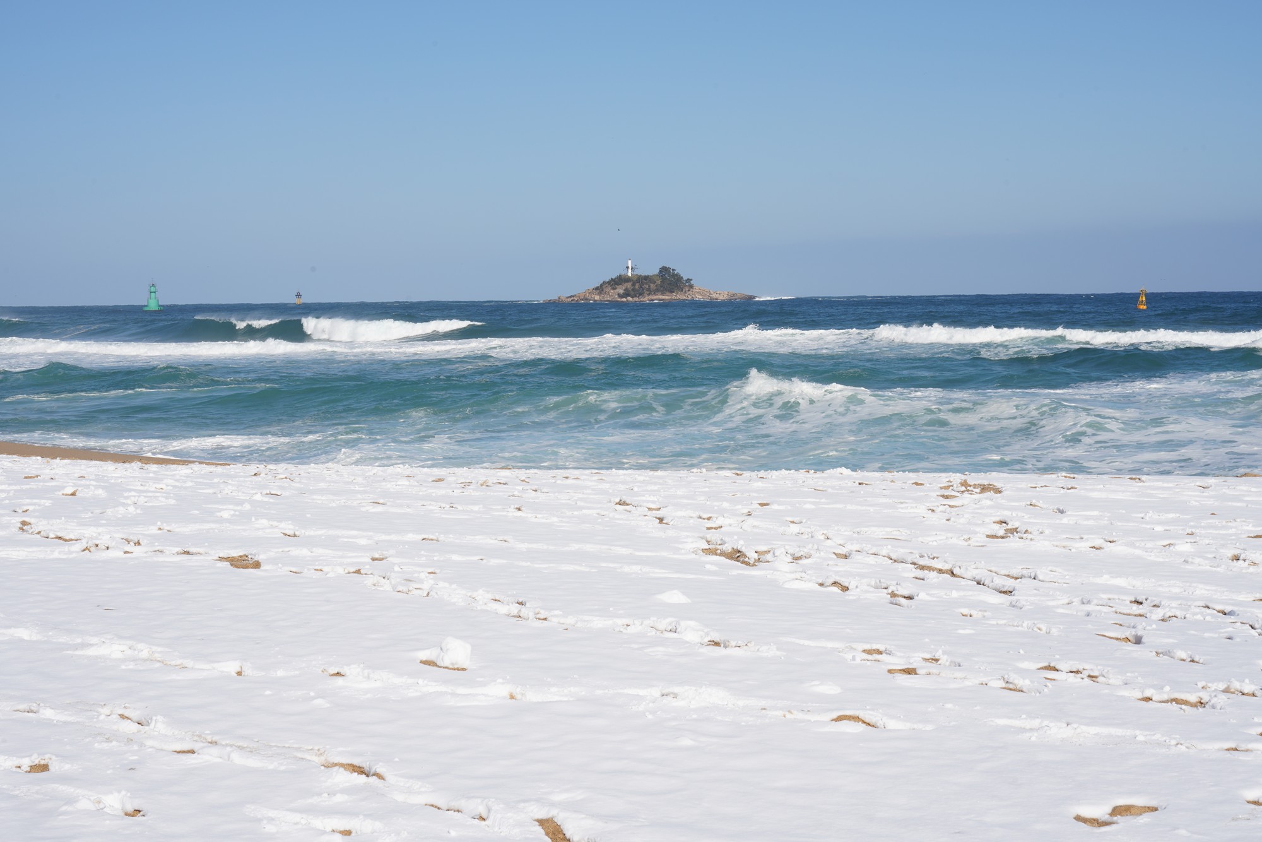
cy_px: 421
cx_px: 631
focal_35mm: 59
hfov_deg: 33.9
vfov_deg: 23.0
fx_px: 2068
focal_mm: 59
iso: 100
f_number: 18
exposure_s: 1/100
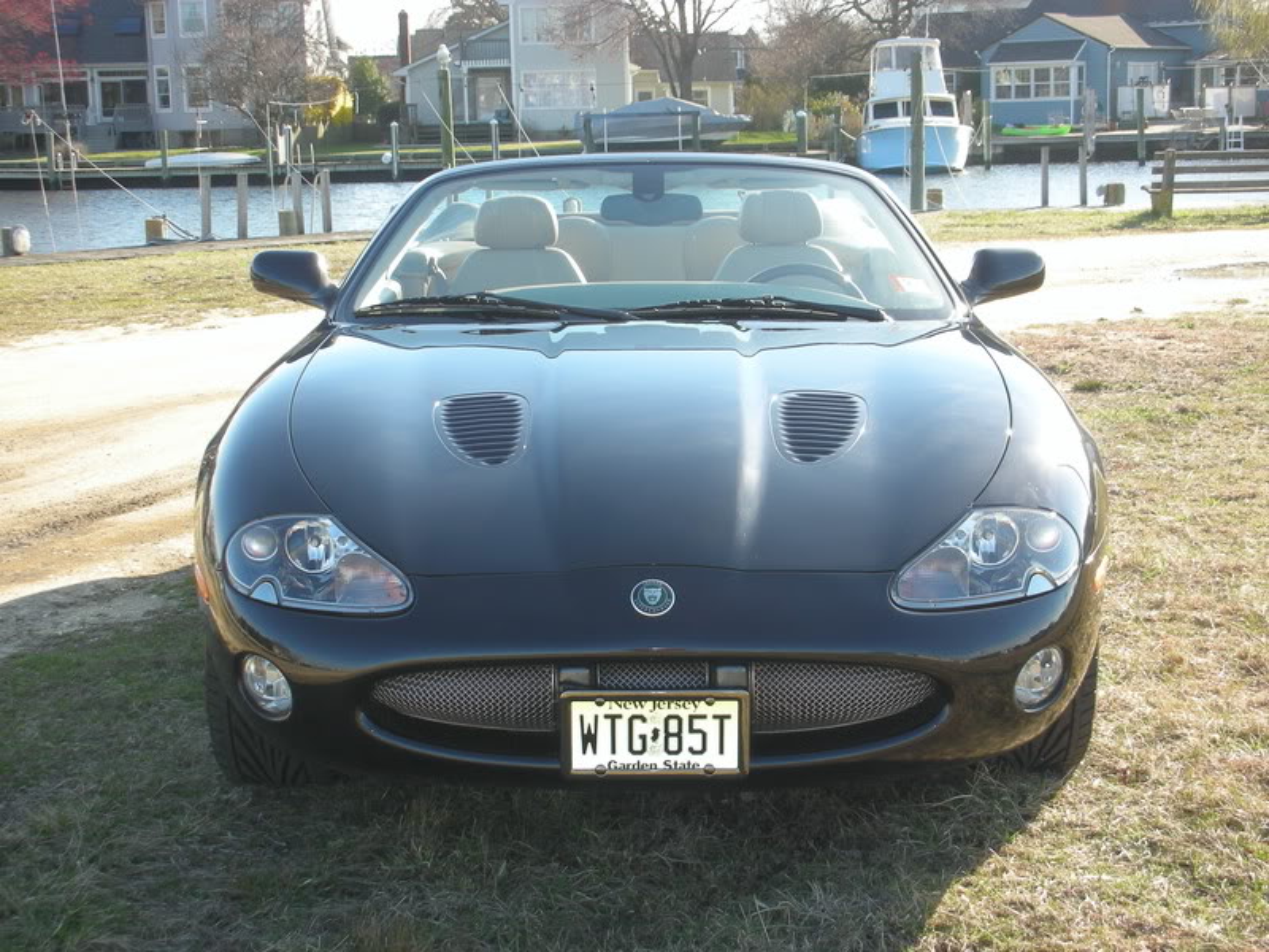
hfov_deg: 31.7
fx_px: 2236
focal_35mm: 61
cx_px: 634
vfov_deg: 24.0
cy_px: 476
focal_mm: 10.1
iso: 50
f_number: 4
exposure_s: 1/118
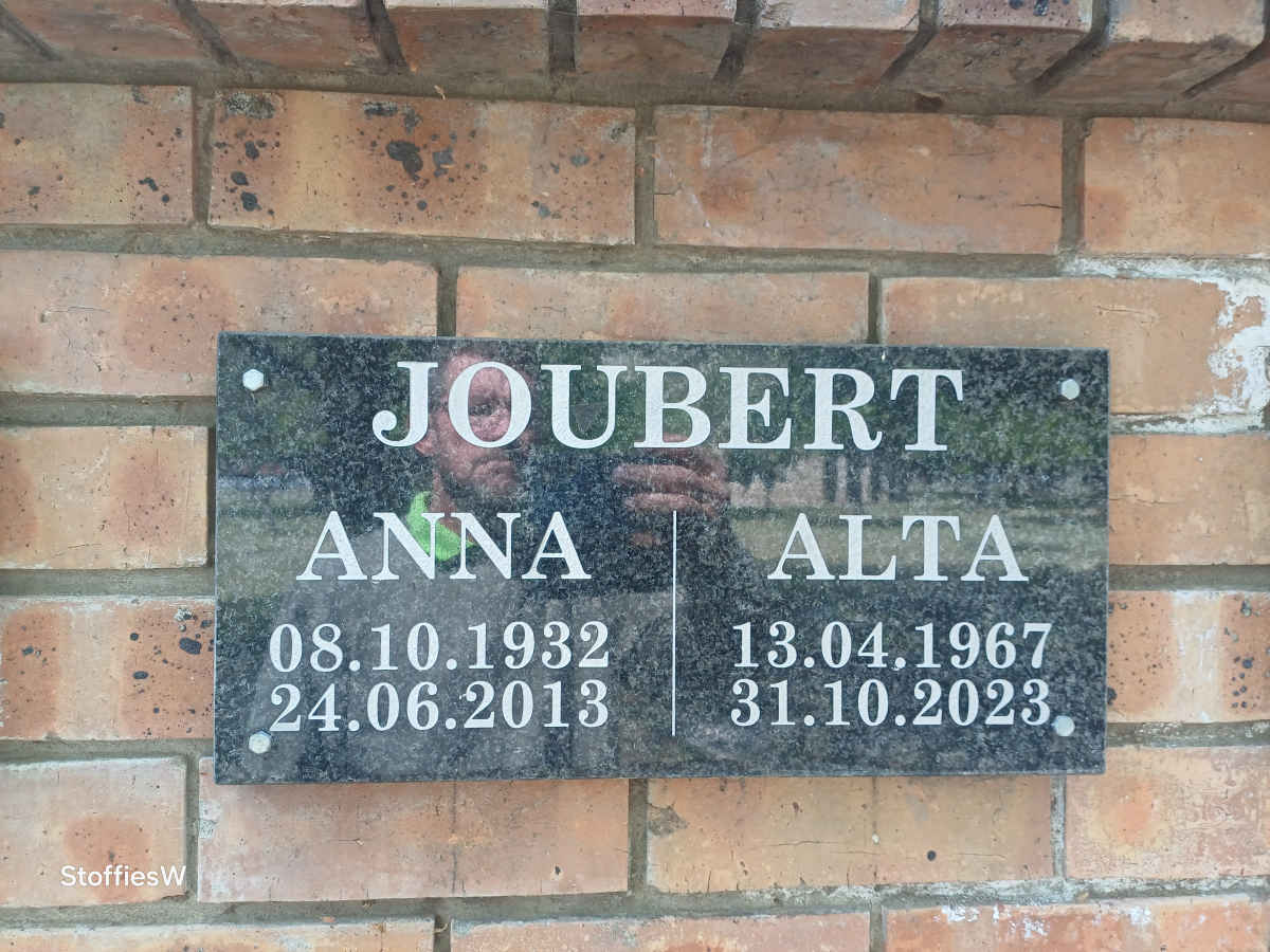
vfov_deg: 54.9
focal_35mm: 25
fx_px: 917
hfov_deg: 69.4
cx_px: 635
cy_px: 476
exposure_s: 1/120
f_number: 1.8
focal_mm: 4.65
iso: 80
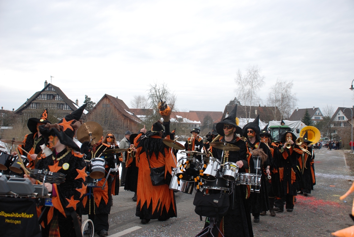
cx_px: 177
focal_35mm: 39
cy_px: 118
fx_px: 384
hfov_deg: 49.5
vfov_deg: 34.3
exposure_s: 1/200
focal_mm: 26
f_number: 4
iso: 100
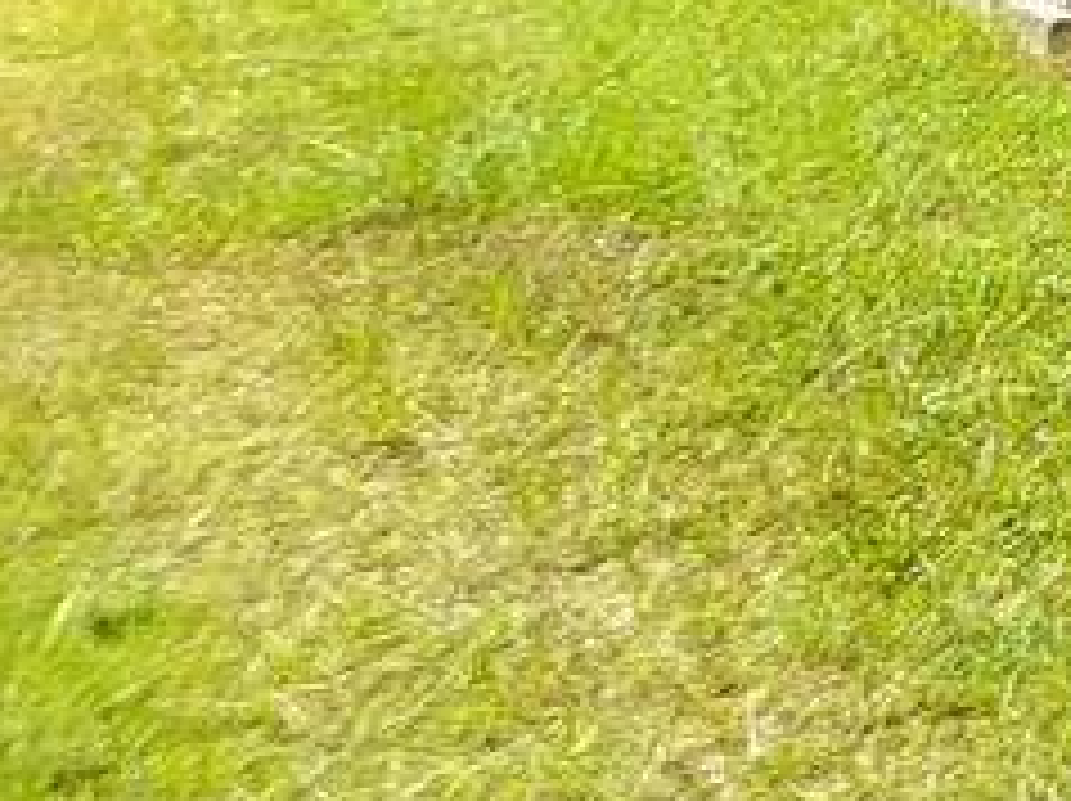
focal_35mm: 140
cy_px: -1094
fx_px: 4327
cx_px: 2650
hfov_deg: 11.4
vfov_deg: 9.5
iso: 40
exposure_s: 1/1179
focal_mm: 5.4
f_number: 1.8
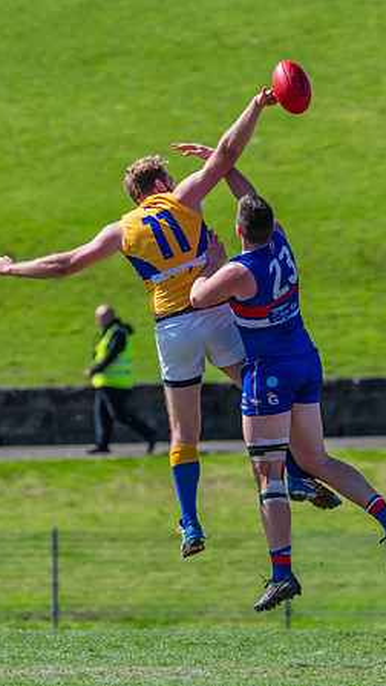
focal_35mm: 822
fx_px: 14957
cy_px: 318
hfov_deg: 1.5
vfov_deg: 2.6
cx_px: 236
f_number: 7.1
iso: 800
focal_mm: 420
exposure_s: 1/1600
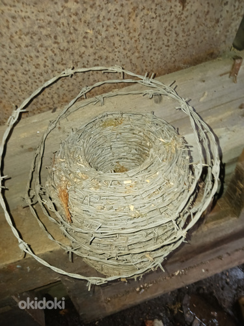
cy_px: 163
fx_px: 254
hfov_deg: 51.4
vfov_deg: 65.3
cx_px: 122
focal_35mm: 27
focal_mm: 4
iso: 320
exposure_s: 1/25
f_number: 1.8
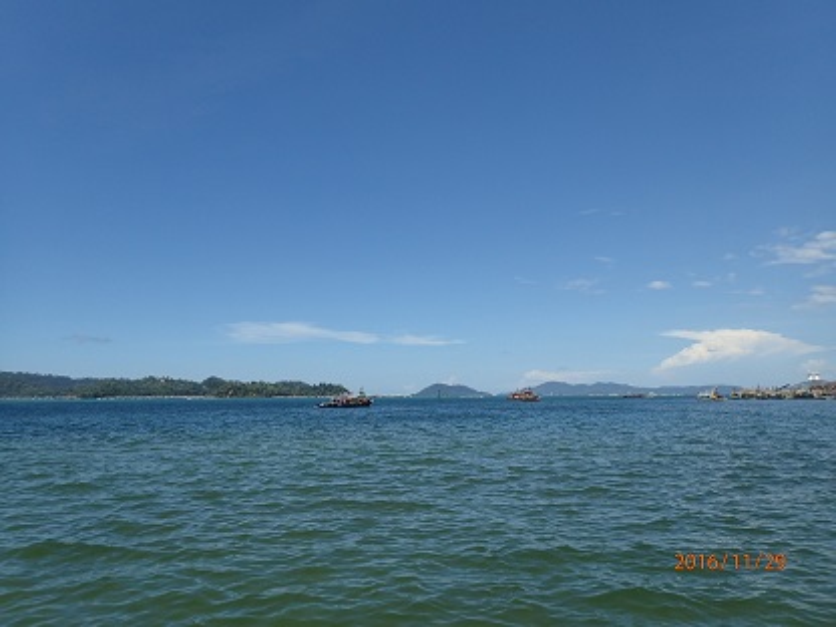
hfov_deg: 69.4
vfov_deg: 54.9
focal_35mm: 25
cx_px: 418
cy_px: 314
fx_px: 604
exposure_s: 1/250
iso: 100
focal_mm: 4.5
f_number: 8
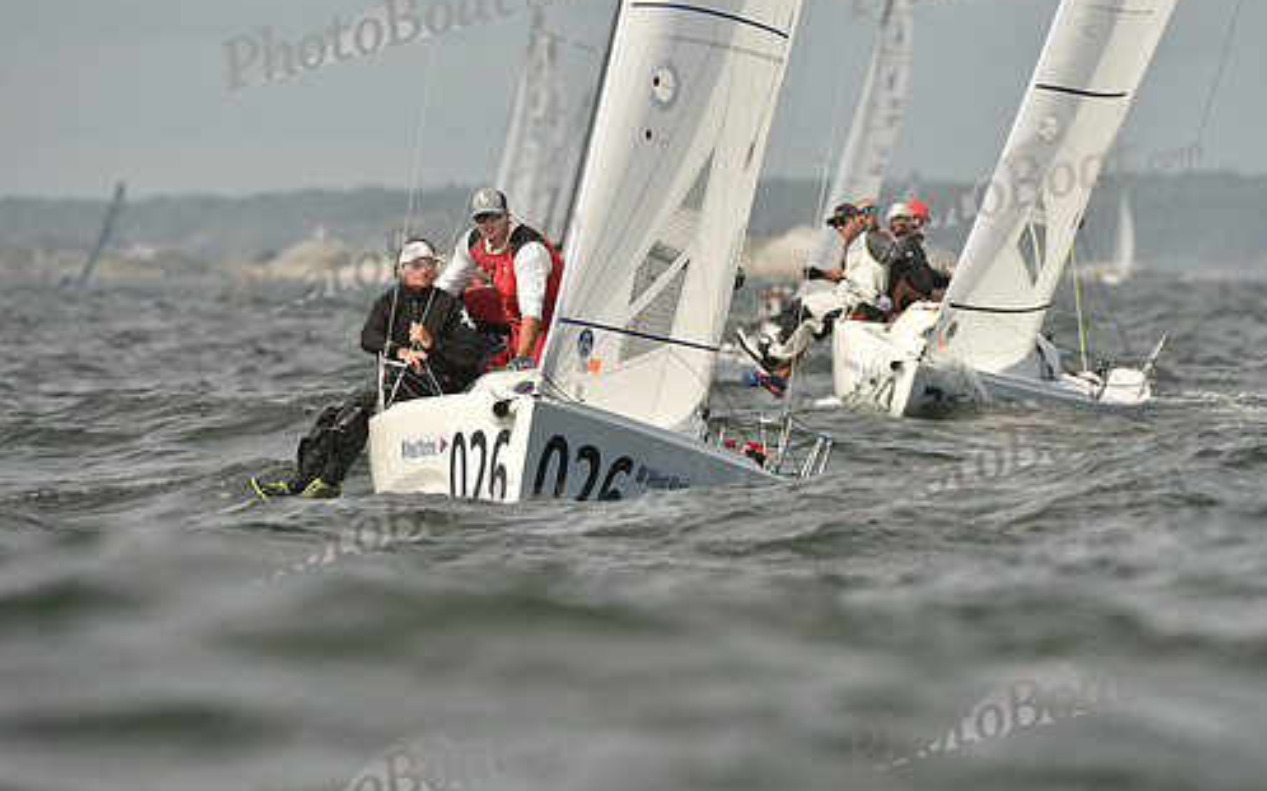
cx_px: 715
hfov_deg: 4.4
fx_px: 16398
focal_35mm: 475
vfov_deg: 2.8
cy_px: 355
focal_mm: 400
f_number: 7.1
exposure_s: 1/1600
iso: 320
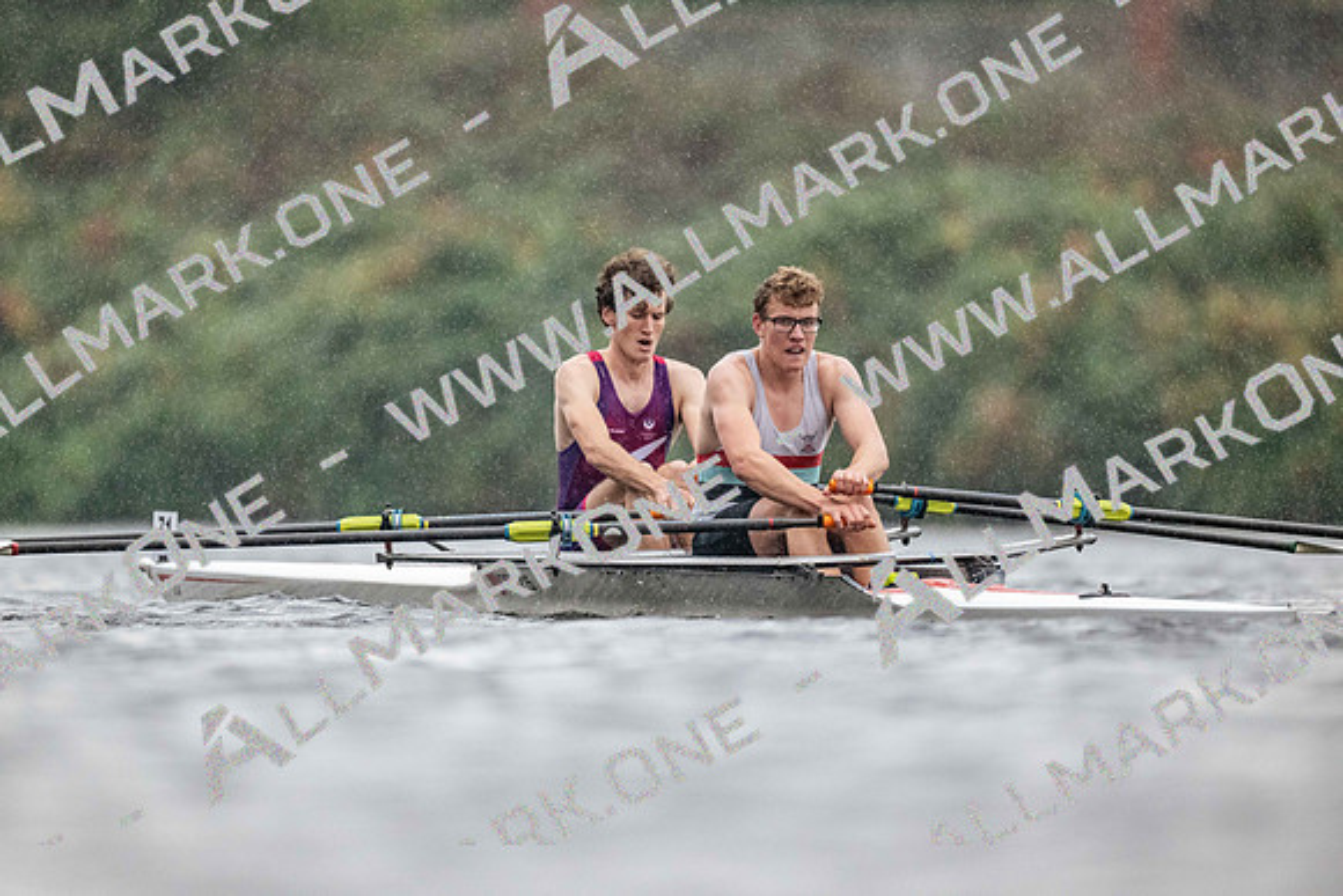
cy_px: 448
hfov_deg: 3.4
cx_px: 672
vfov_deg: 2.3
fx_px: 22388
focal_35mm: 600
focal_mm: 600
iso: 4500
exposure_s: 1/2500
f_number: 4
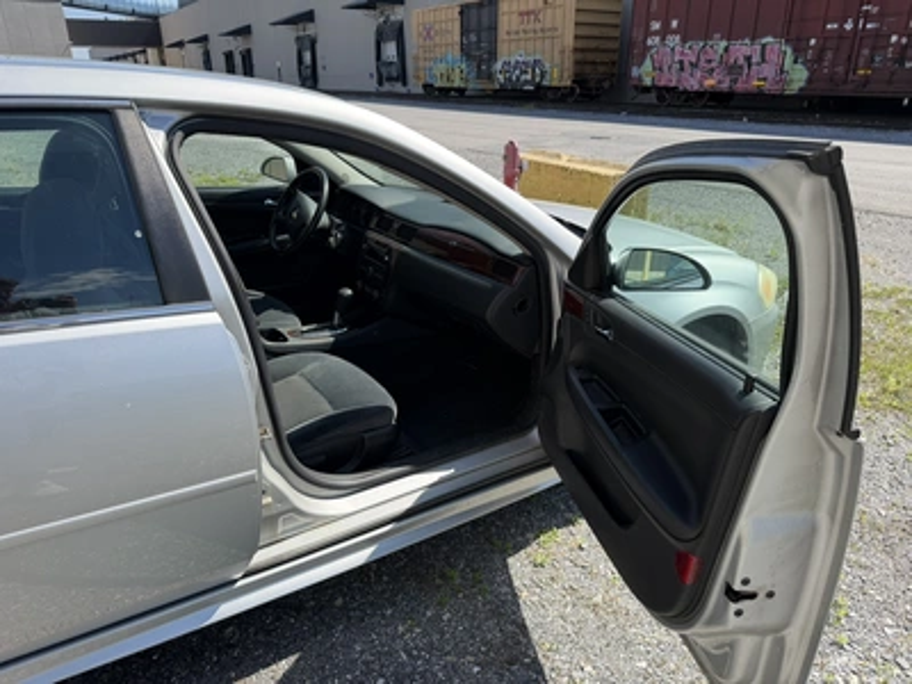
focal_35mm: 24
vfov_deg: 56.8
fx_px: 632
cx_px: 456
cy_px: 342
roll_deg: +1.7
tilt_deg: -20.3
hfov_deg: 71.6
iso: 100
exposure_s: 1/2703
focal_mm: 6.76
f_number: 1.78
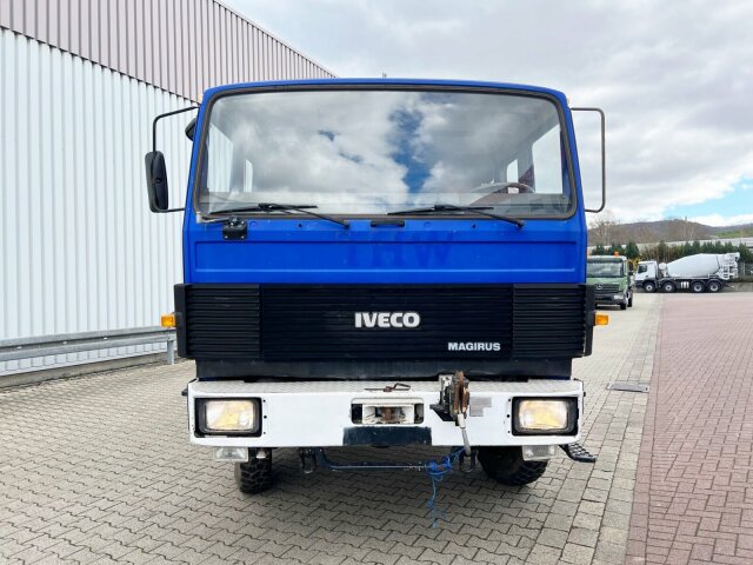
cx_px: 376
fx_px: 566
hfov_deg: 67.3
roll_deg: +1.2
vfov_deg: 53.1
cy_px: 282
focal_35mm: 26
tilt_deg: +1.4
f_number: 1.5
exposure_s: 1/1183
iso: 50
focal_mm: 5.7
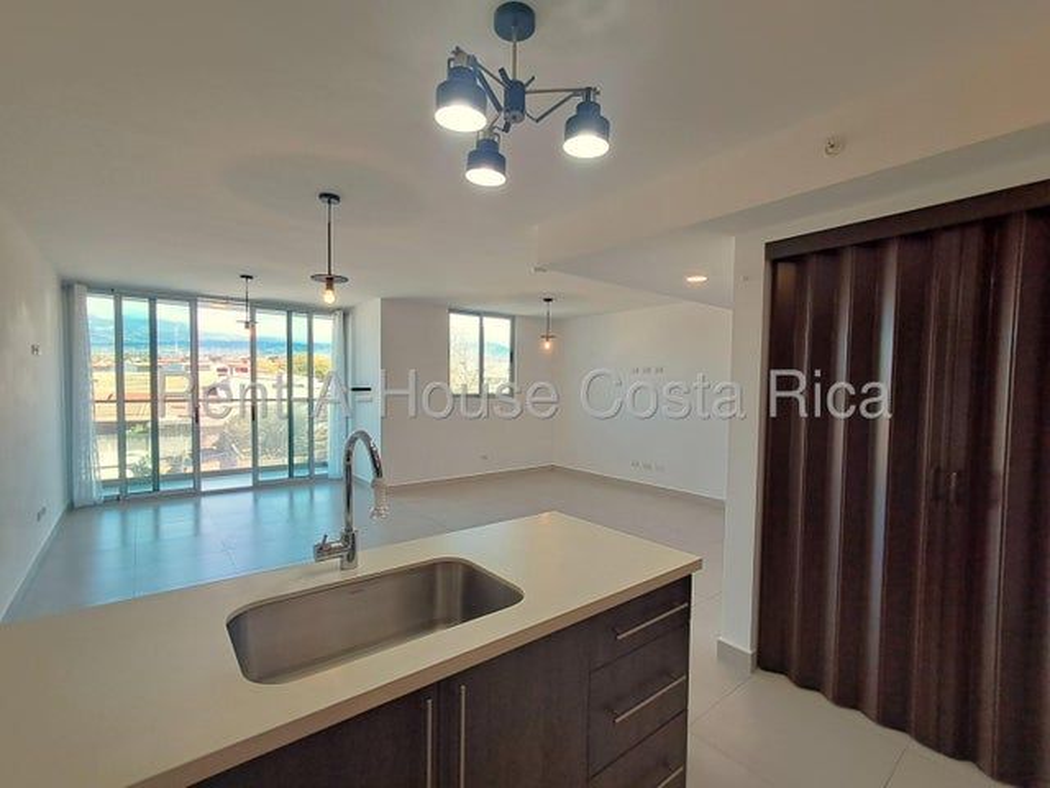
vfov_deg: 78.1
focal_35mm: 16
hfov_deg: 94.5
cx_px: 525
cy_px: 394
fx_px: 485
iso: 50
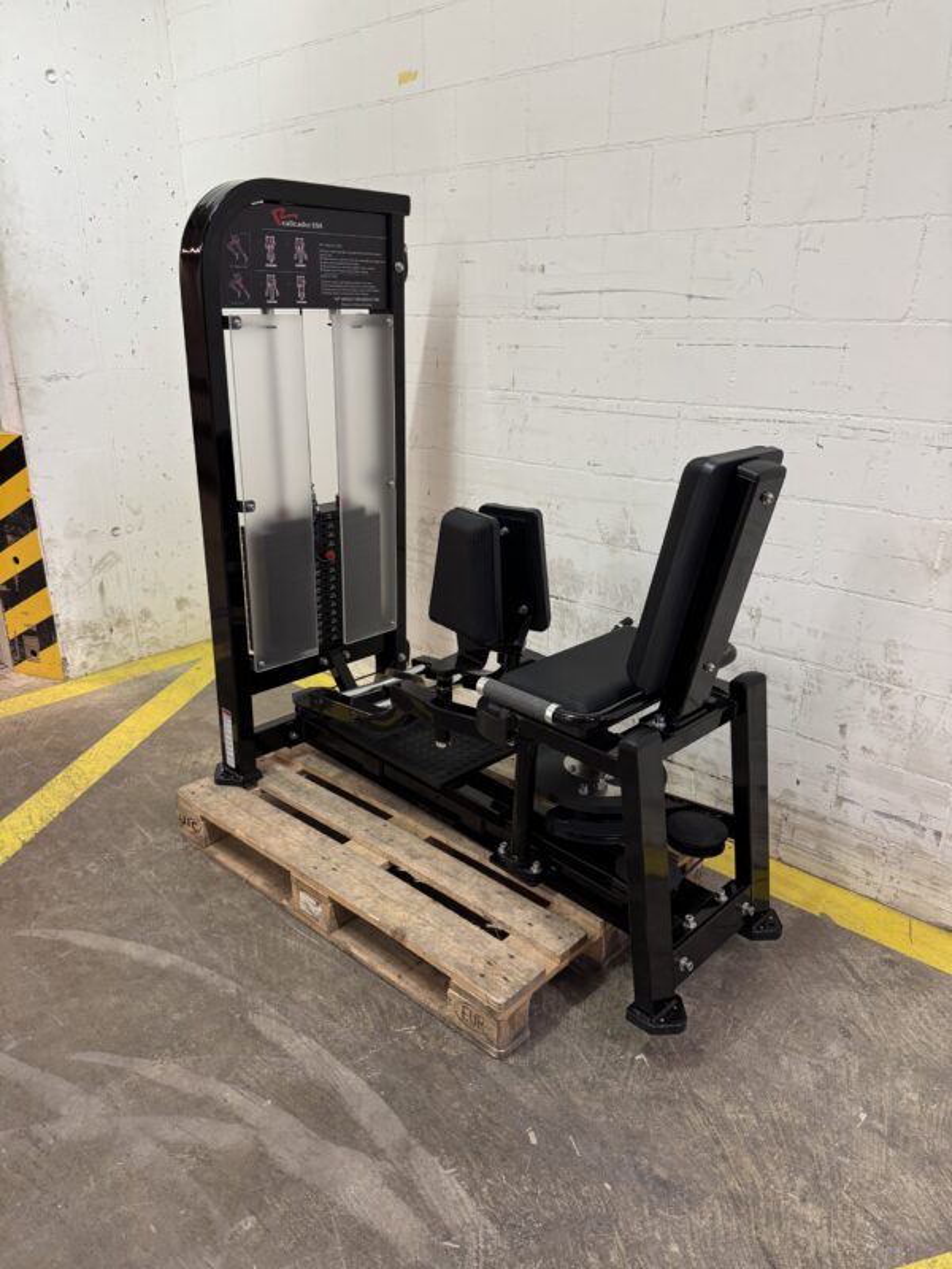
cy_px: 634
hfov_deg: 56.8
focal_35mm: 24
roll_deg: -0.3
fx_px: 880
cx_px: 476
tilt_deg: -20.3
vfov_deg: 71.6
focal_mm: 6.76
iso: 250
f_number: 1.78
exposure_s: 1/50
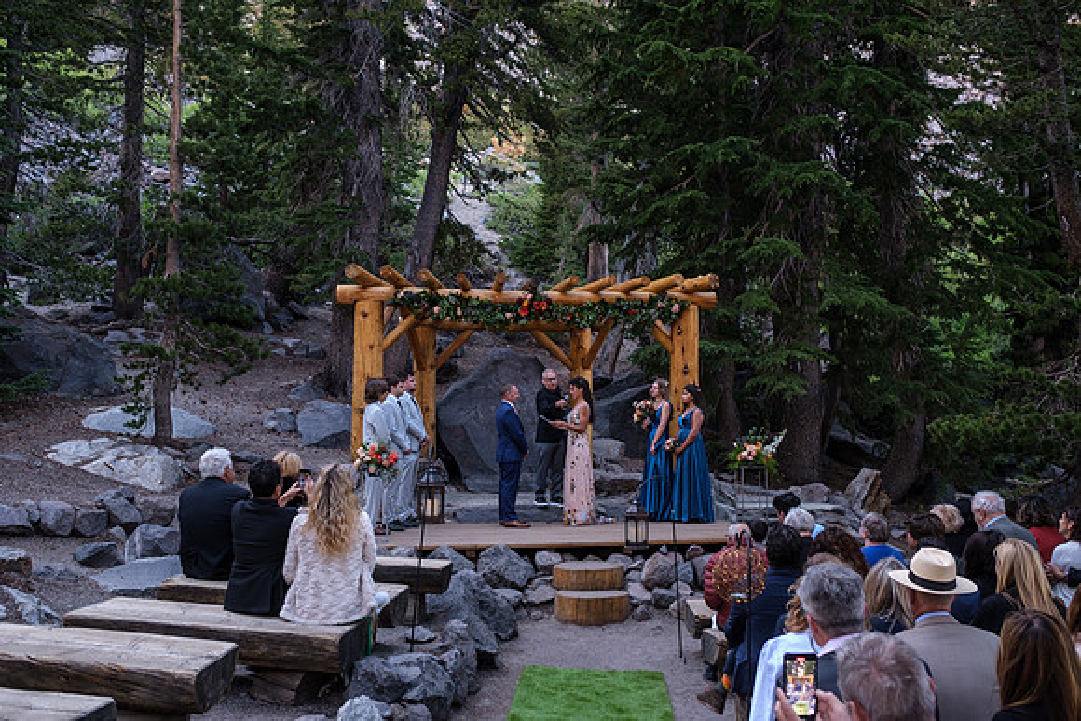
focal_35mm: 35
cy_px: 360
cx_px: 540
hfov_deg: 54.4
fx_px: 1051
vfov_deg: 37.9
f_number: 3.2
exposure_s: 1/45
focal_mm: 23
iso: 160
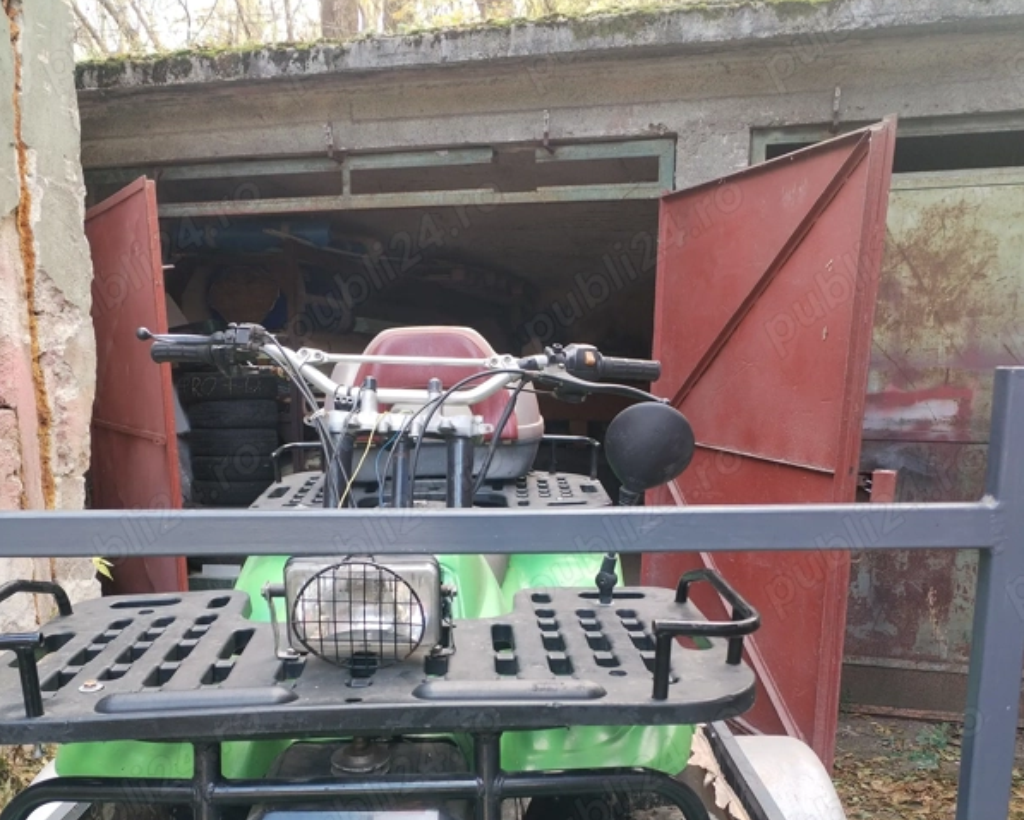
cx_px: 511
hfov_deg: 52.8
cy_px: 582
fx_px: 1031
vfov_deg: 42.5
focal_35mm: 34
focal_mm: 4.75
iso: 170
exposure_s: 1/60
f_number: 1.8
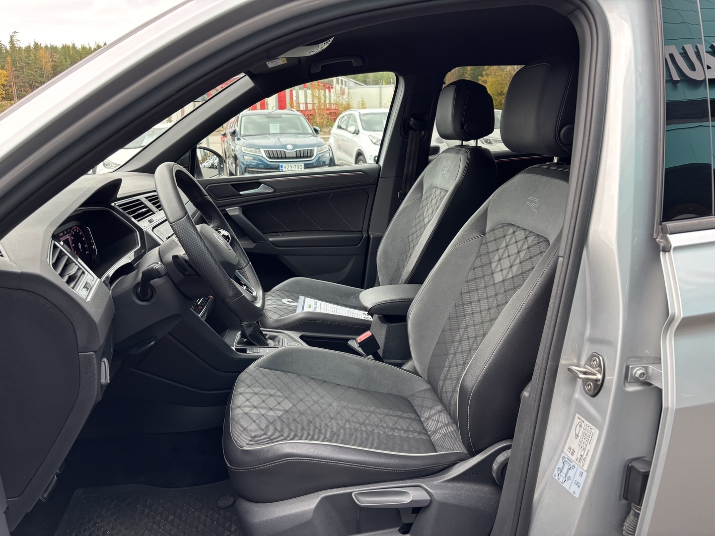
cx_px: 358
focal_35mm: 26
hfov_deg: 67.3
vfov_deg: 53.1
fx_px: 537
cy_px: 268
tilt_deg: -16.7
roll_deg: +2.2
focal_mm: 5.96
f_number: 1.6
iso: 80
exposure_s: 1/121
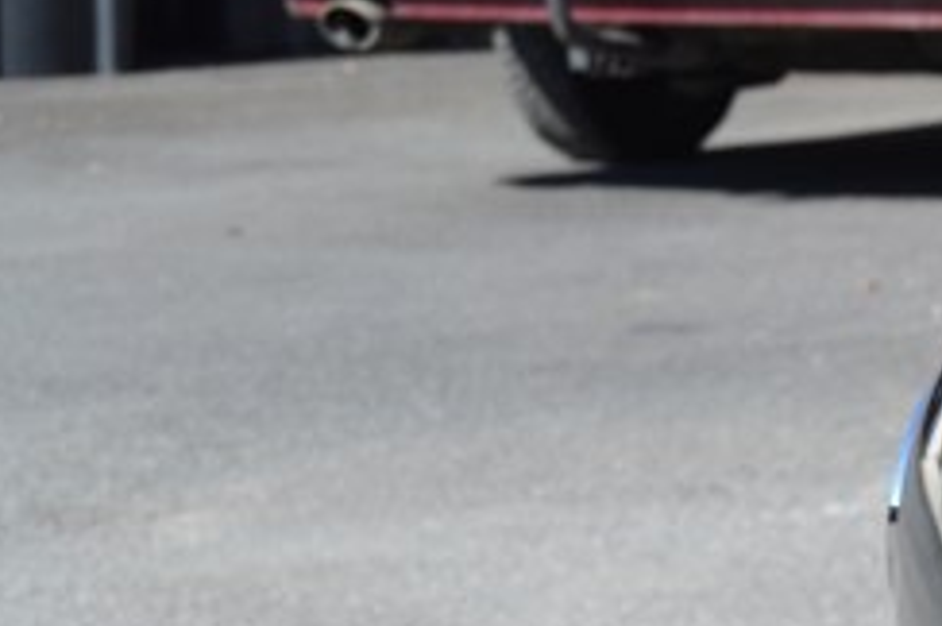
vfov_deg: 5.0
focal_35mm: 271
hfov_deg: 7.5
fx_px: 7072
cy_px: 752
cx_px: 1455
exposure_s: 1/200
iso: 100
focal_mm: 55
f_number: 7.1
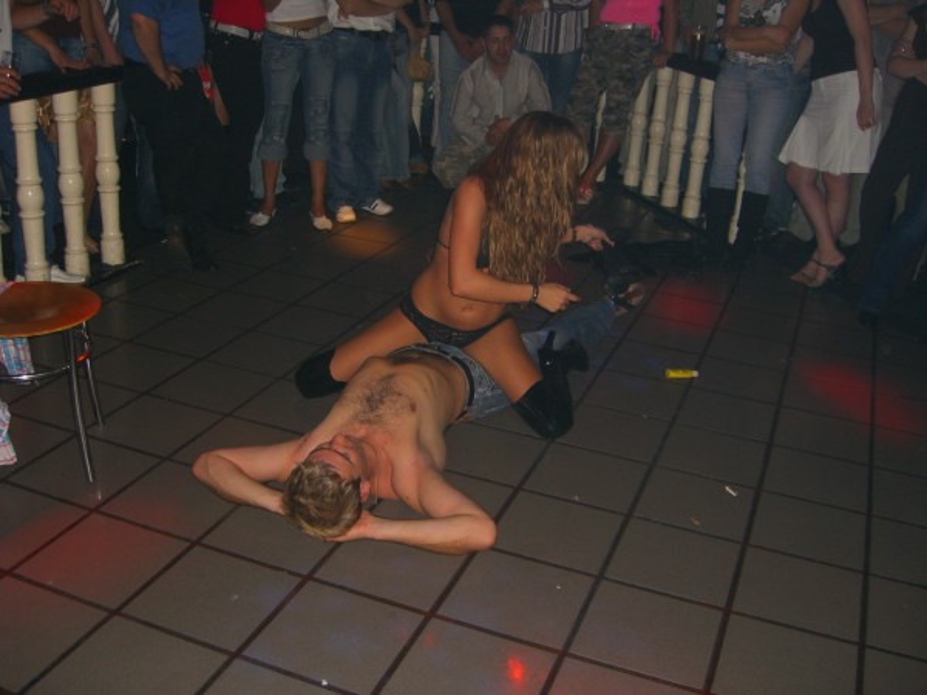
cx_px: 464
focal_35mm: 38
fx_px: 1018
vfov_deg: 37.7
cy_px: 348
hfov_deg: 49.0
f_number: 2.8
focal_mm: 7.9
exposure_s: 1/60
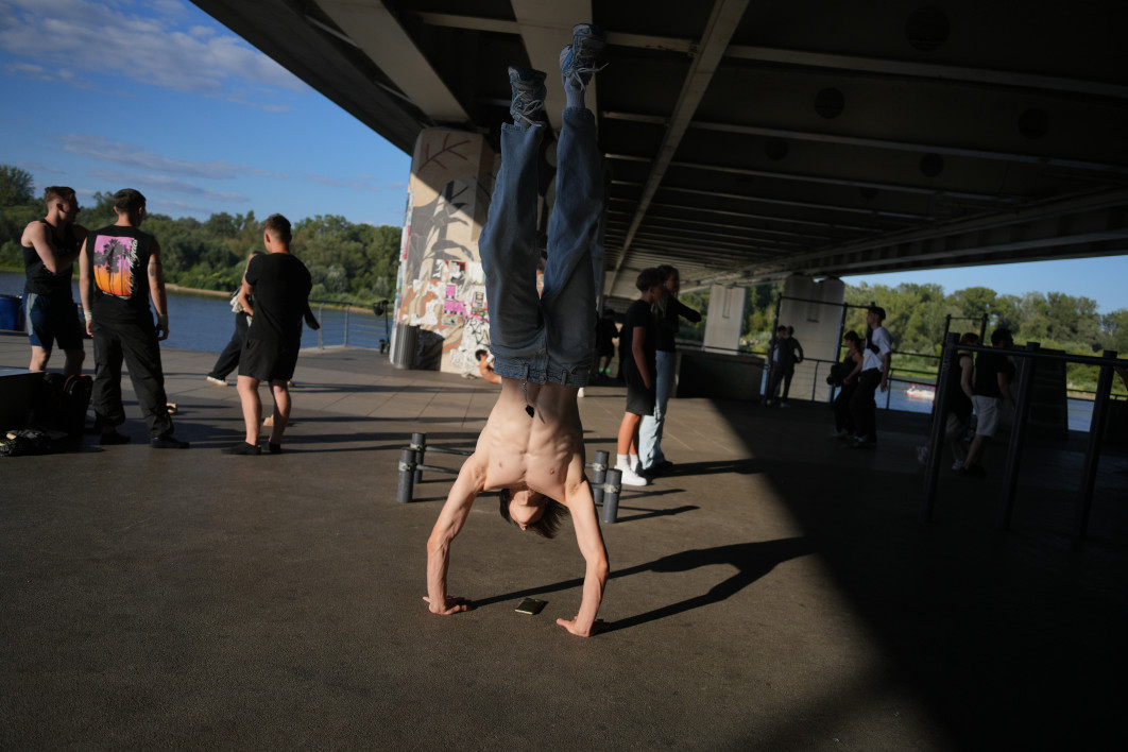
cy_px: 376
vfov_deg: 49.6
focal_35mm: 26
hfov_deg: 69.4
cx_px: 564
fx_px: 815
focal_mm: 26
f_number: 2.8
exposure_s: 1/5000
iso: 200
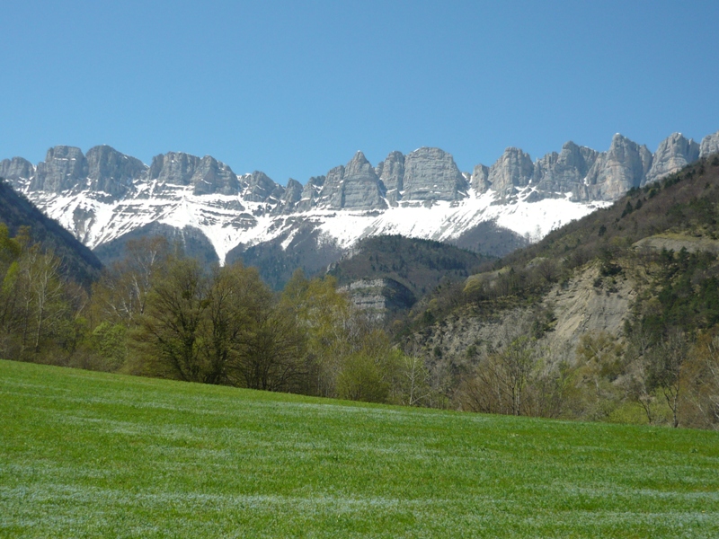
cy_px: 270
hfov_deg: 34.3
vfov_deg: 26.1
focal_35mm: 56
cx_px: 360
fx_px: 1163
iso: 100
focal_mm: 7.2
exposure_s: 1/200
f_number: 9
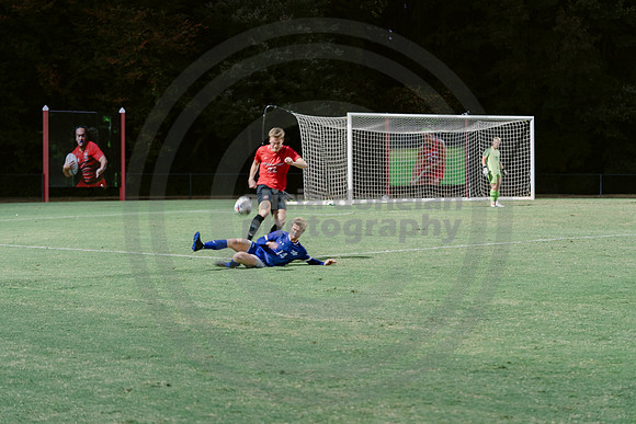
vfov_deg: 15.2
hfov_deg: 22.6
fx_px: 1590
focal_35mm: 90
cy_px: 212
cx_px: 318
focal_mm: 90
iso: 1250
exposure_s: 1/125
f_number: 3.2
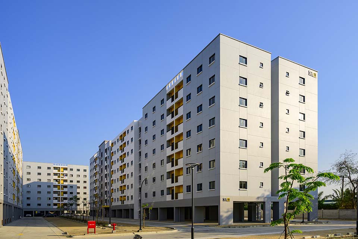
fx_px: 239
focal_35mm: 24
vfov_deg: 53.1
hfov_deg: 73.7
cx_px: 179
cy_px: 120
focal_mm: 24
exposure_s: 1/200
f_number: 9
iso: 125
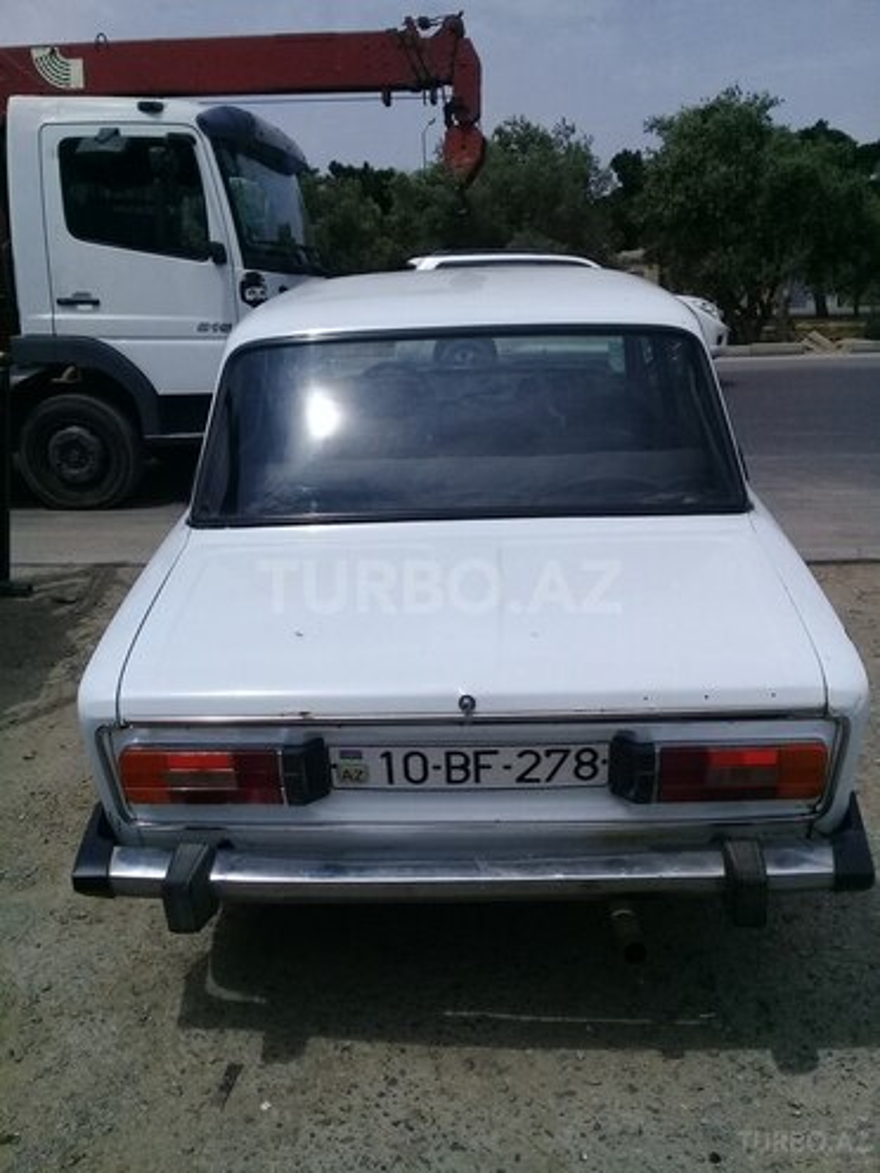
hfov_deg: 45.4
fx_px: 1051
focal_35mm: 31
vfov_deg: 58.4
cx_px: 440
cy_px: 586
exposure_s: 1/4032
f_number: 2.2
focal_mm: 3.3
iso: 50
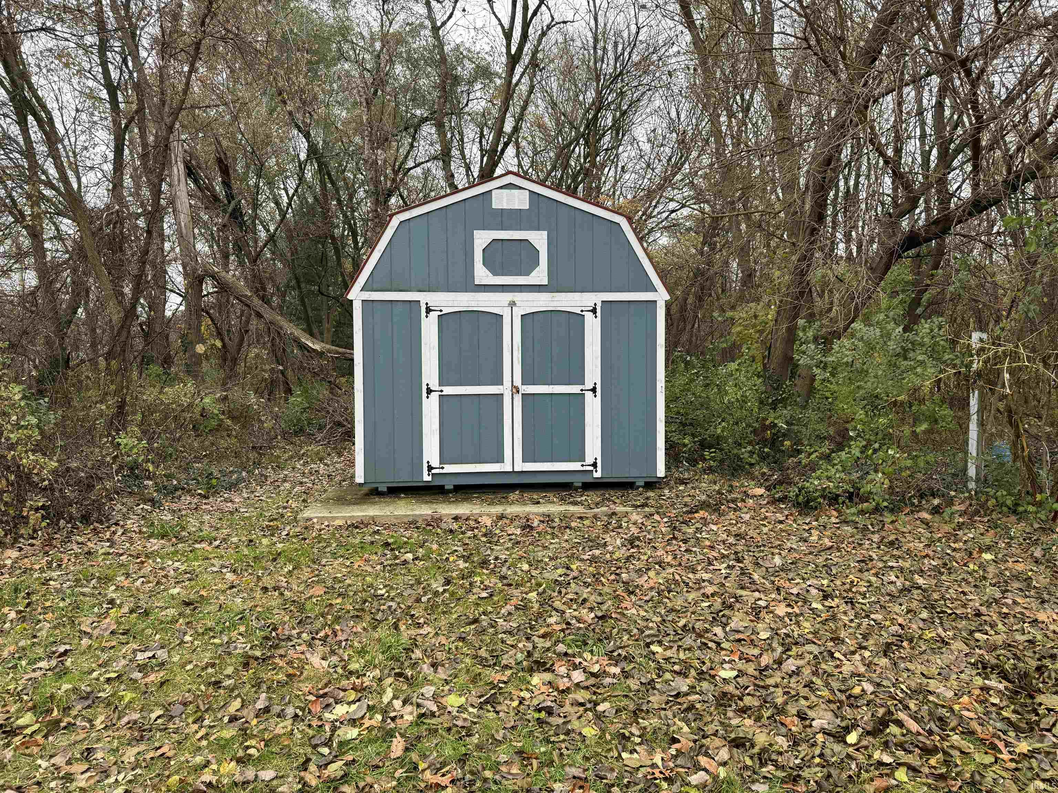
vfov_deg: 56.8
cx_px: 529
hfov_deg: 71.6
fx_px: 734
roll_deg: -0.4
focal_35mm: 24
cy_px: 396
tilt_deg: -3.5
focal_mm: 6.86
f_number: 1.78
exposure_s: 1/122
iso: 64
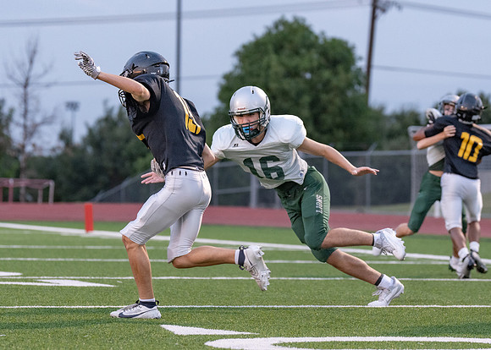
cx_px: 234
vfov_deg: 7.9
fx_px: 2536
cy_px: 202
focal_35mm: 182
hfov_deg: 11.1
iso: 2000
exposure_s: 1/1000
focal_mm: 108
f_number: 2.8
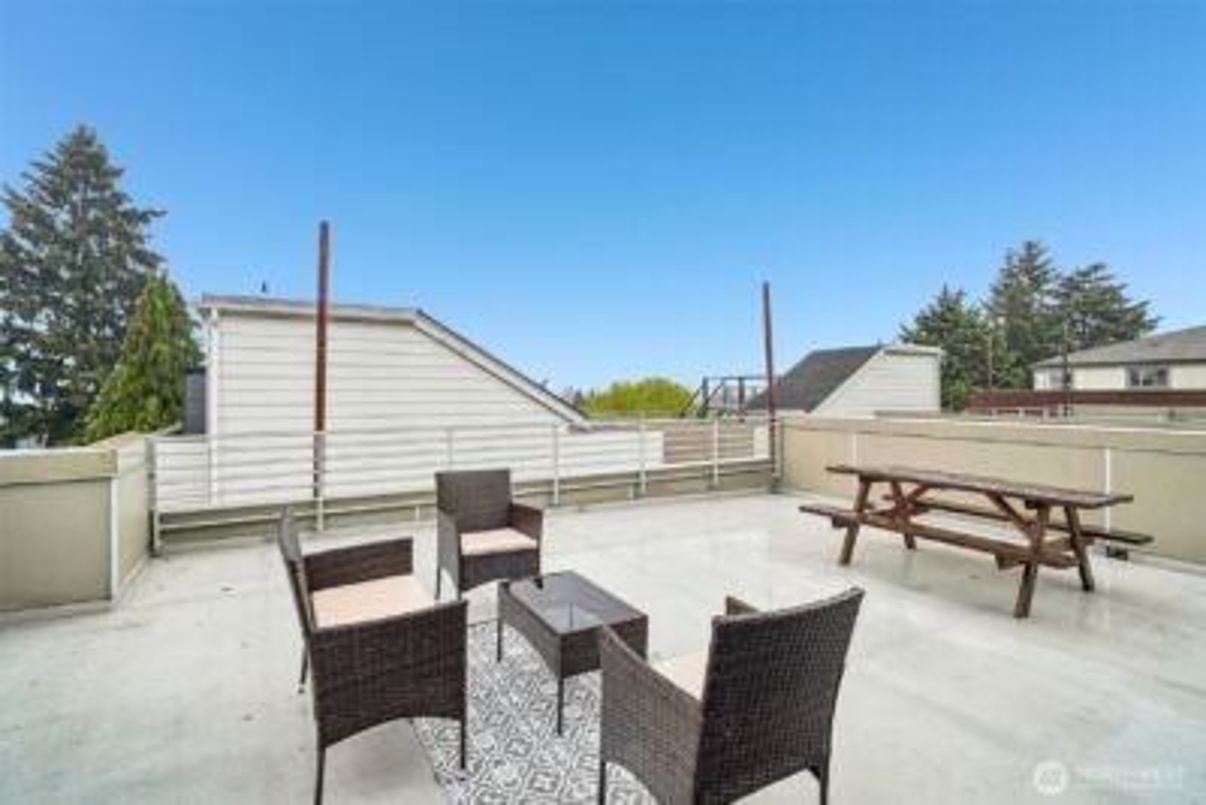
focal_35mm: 16
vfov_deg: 73.8
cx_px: 603
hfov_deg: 96.7
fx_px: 536
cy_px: 402
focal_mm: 16
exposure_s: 1/800
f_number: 8
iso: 1600
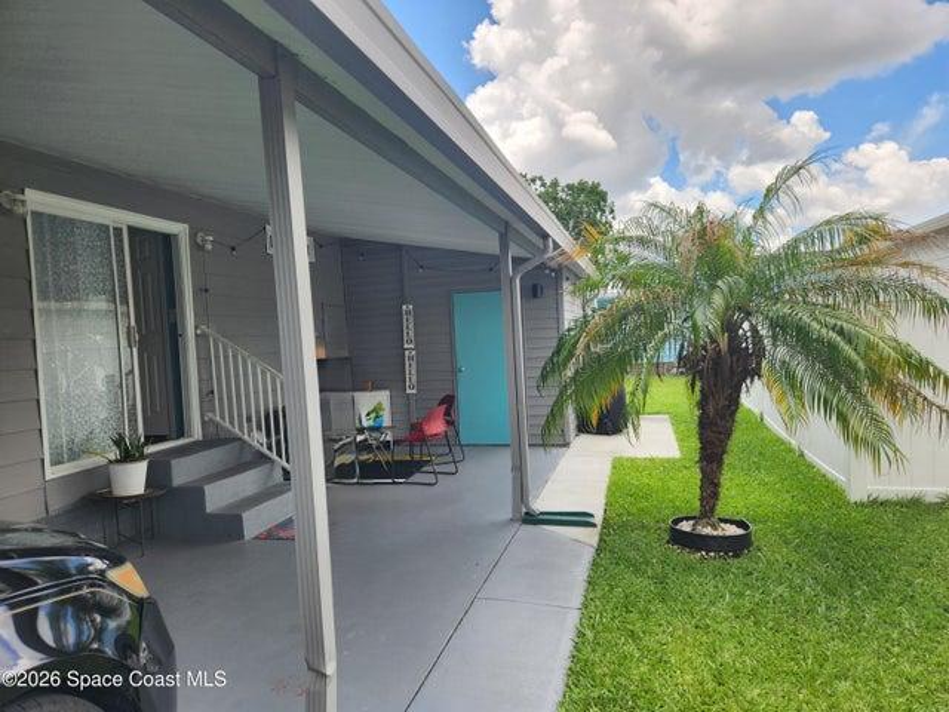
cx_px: 474
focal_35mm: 23
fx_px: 631
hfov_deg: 73.9
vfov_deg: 58.9
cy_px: 356
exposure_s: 1/396
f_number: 1.8
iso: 20
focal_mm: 5.4
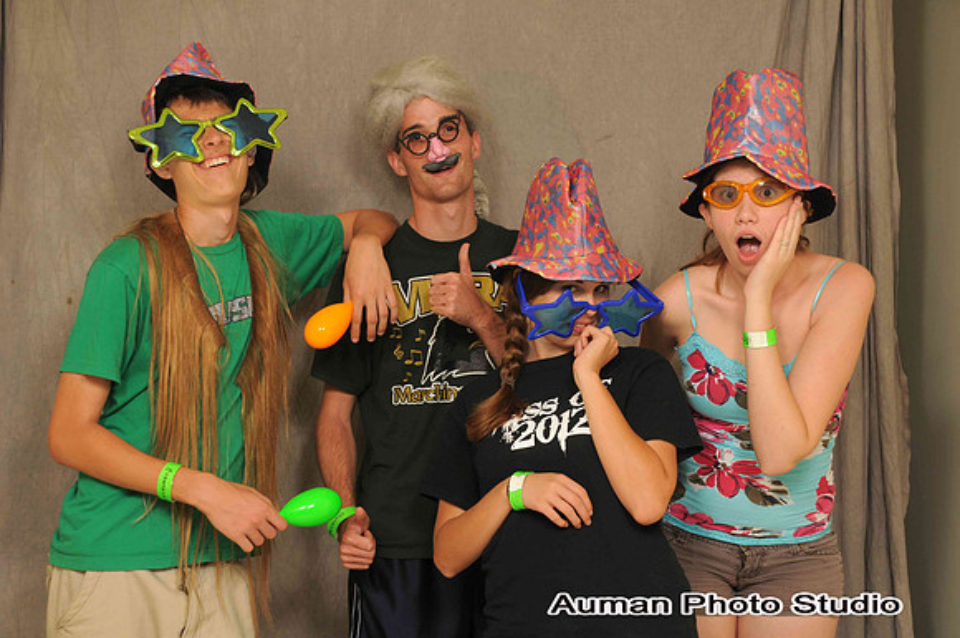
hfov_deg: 33.4
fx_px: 1598
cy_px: 319
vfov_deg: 22.6
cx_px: 480
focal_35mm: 60
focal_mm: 40
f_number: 6.3
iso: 200
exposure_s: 1/125
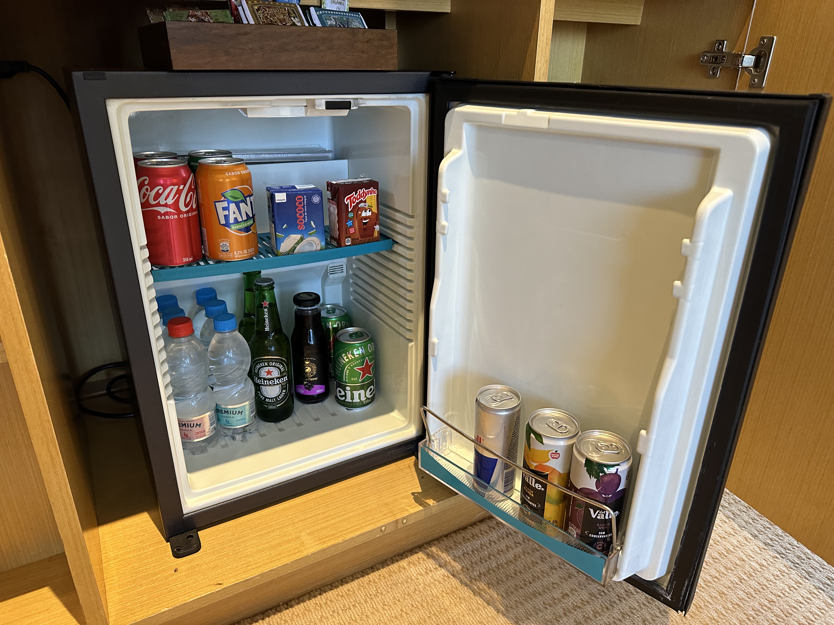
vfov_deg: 56.8
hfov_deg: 71.6
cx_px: 417
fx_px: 578
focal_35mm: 24
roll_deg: -1.9
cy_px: 312
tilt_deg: -24.0
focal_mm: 6.86
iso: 400
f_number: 1.78
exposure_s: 1/60
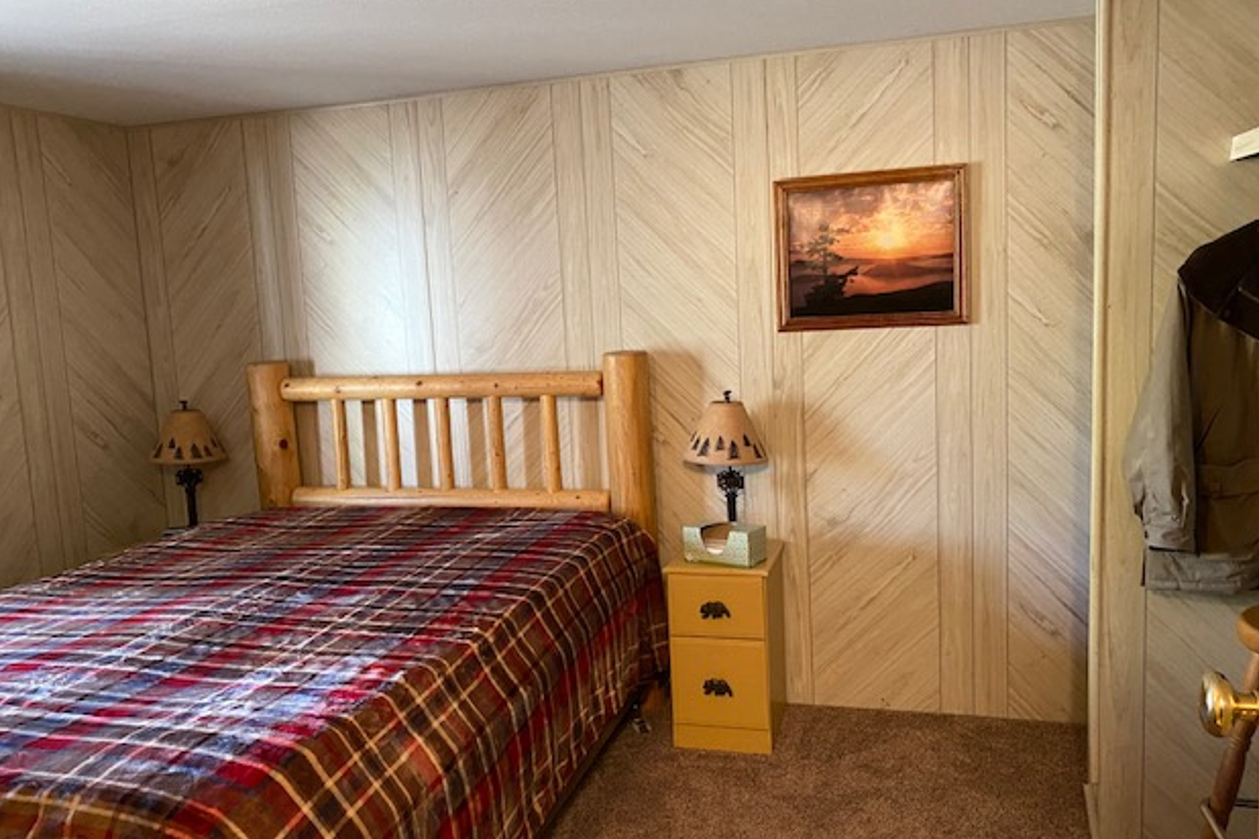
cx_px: 625
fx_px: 979
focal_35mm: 28
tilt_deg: -5.5
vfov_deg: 46.4
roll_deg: +3.0
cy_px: 428
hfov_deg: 65.5
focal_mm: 4.25
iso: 500
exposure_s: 1/30
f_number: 1.8
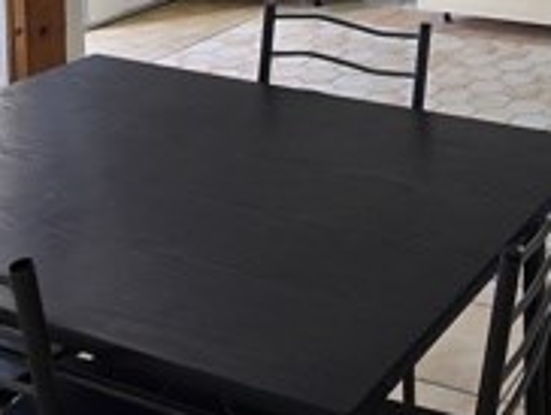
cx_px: 575
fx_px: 908
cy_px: -218
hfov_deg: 30.8
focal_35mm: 57
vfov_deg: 21.4
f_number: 2.2
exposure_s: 1/100
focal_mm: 2.2
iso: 80
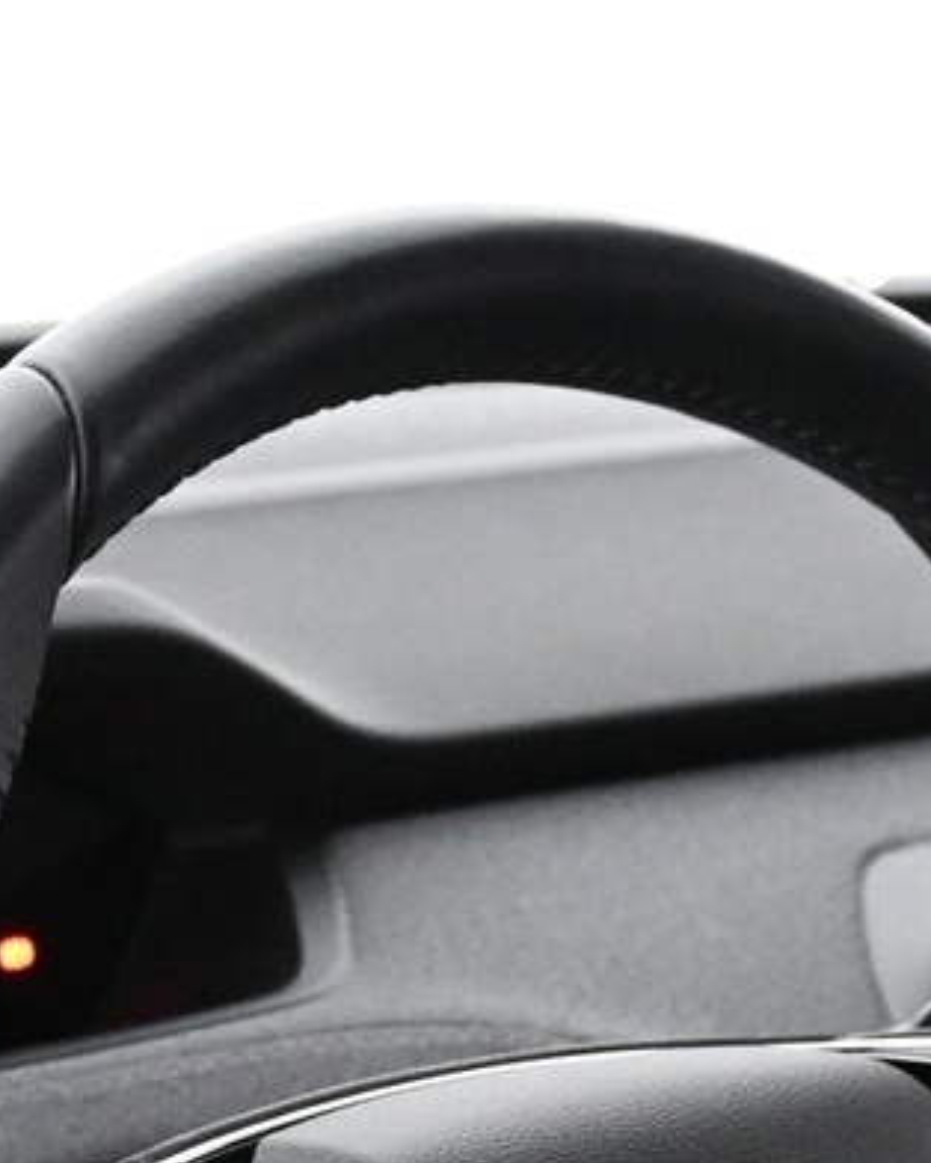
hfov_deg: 12.4
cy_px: 1282
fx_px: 4301
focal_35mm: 125
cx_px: 516
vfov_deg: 15.0
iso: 4000
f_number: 4
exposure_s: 1/50
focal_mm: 21.5
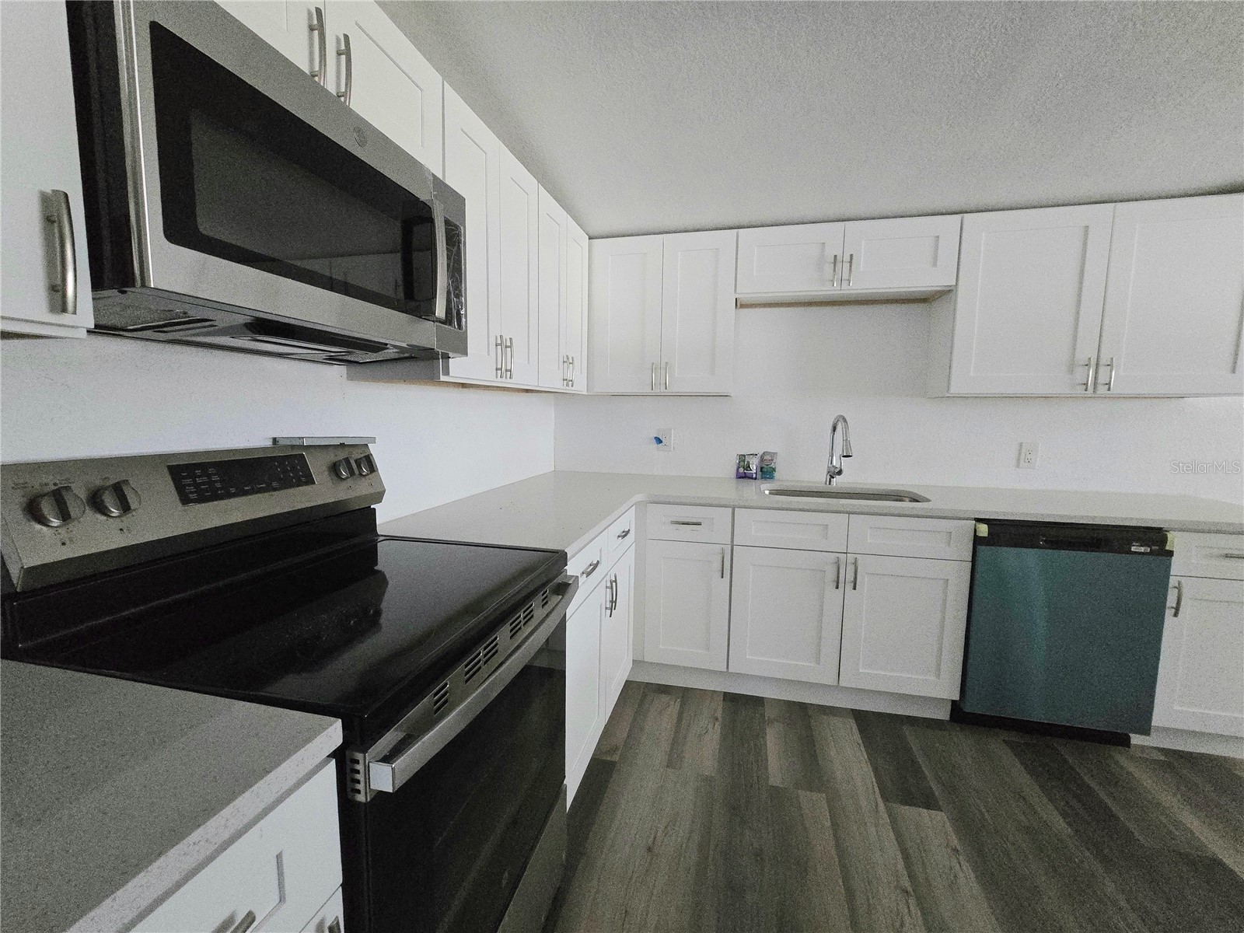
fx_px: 467
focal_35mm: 13
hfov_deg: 106.2
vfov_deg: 89.9
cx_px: 622
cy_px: 466
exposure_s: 1/60.2
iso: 1250
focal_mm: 2.2
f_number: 2.2
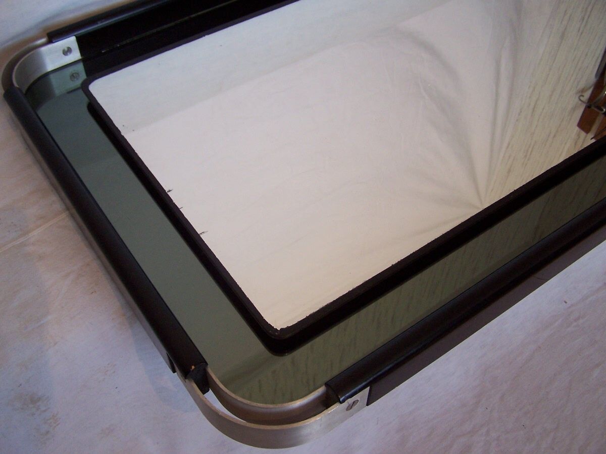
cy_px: 227
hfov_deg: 49.0
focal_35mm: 38
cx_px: 303
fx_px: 665
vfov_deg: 37.7
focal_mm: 6.3
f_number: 2.8
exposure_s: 1/30
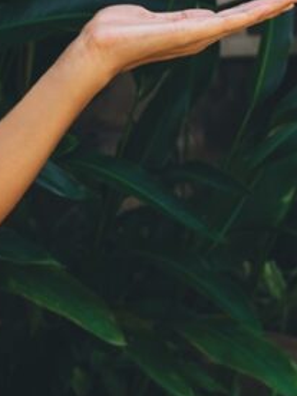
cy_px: -87
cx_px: -320
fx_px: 1430
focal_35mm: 125
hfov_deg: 10.7
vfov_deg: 15.2
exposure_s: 1/320
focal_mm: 35
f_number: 5
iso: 100
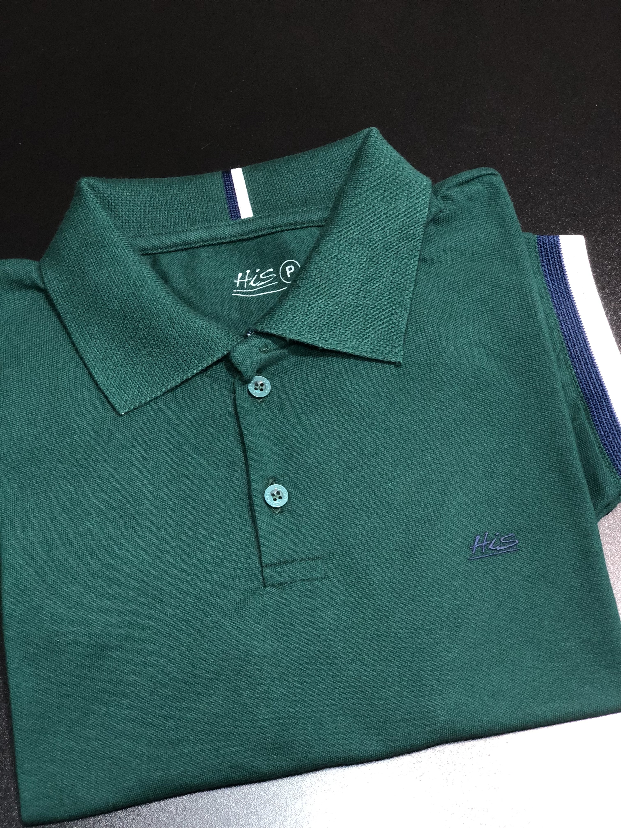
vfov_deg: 36.8
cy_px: 414
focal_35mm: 52
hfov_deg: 28.0
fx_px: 1244
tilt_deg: -67.9
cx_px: 310
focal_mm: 6
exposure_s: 1/30
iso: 125
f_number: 2.4
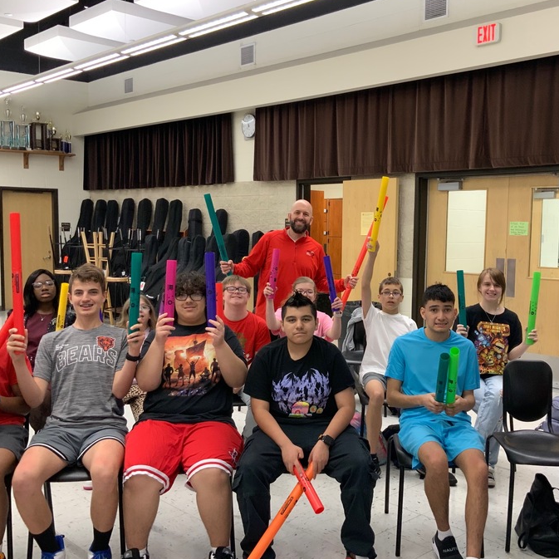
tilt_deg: -4.6
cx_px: 351
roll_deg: -1.3
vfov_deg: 42.8
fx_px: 713
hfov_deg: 42.5
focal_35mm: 39
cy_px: 283
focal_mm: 3
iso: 125
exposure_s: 1/60
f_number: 1.8
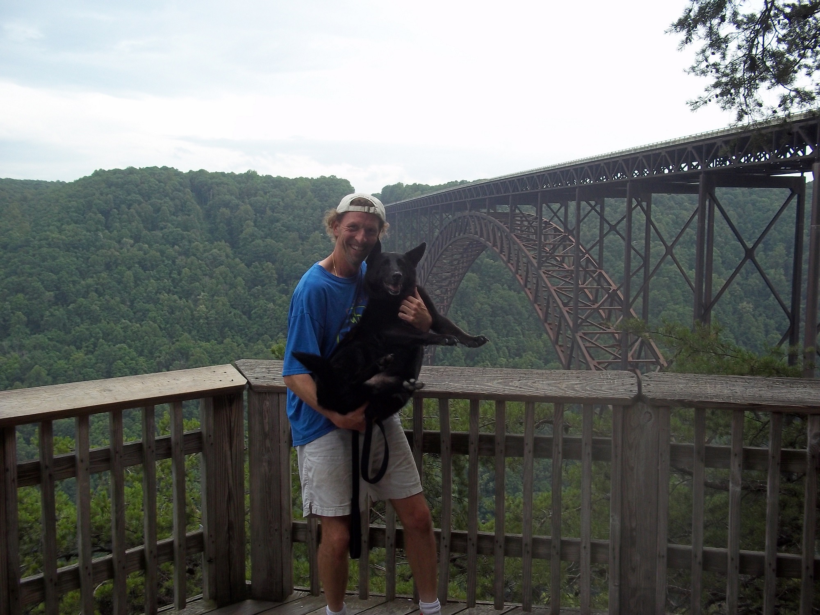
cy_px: 308
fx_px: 853
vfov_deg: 39.7
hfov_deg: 51.4
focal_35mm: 36
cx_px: 410
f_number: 3.1
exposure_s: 1/100
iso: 80
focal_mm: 6.5
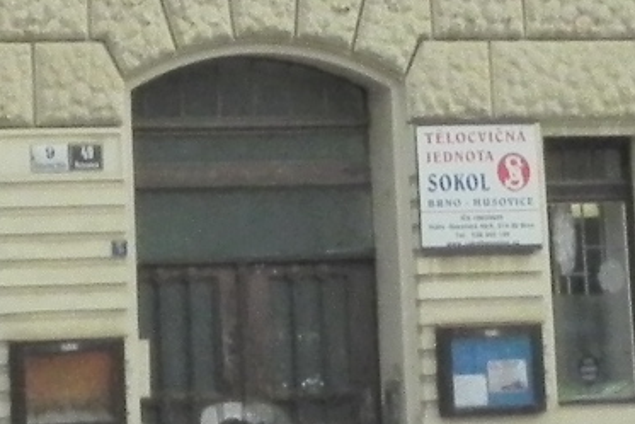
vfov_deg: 5.6
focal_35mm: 234
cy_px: -632
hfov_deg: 8.8
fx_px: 4129
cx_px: 65
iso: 400
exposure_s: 1/440
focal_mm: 7.3
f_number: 8
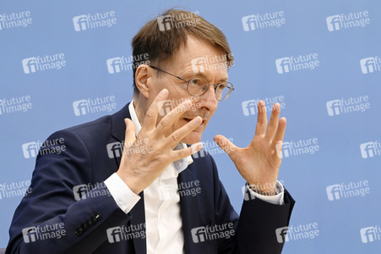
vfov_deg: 7.6
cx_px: 190
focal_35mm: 180
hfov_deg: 11.4
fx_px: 1904
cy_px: 127
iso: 5000
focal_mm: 180
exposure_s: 1/640
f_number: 6.3
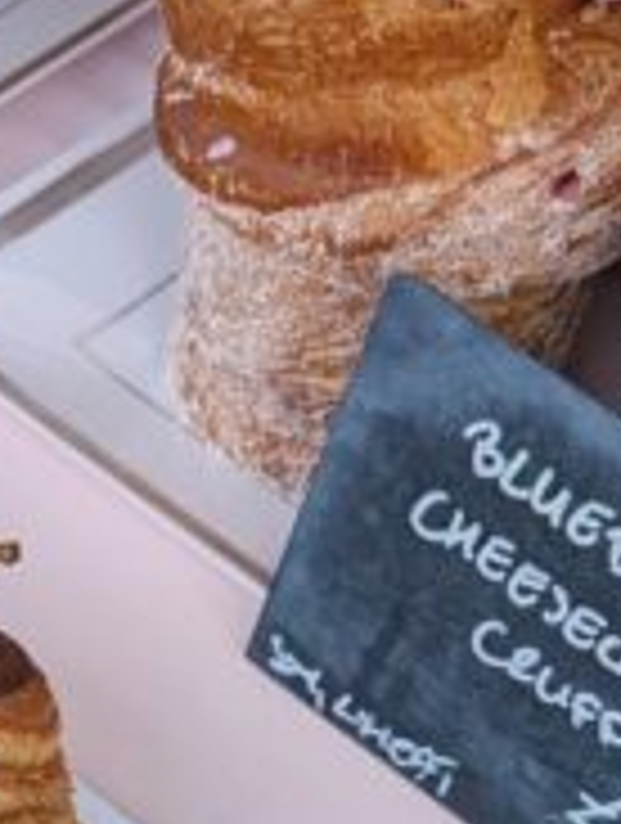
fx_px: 3194
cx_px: -133
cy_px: 1234
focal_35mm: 134
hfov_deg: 10.9
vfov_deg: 13.8
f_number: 1.68
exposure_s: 1/1058
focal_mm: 6.9
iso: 18
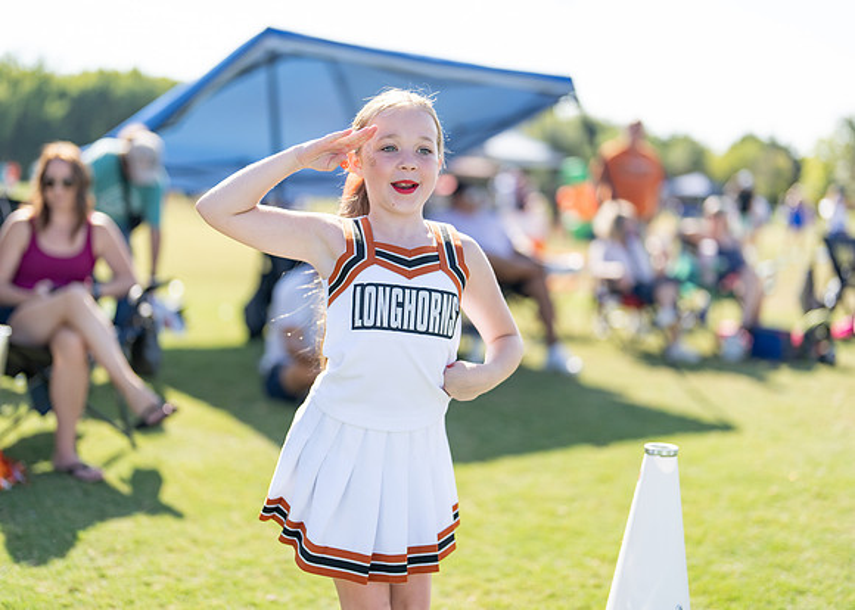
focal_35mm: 53
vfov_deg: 26.8
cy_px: 305
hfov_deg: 36.9
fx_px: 1281
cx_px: 428
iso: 100
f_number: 1.2
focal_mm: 50
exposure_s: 1/4000
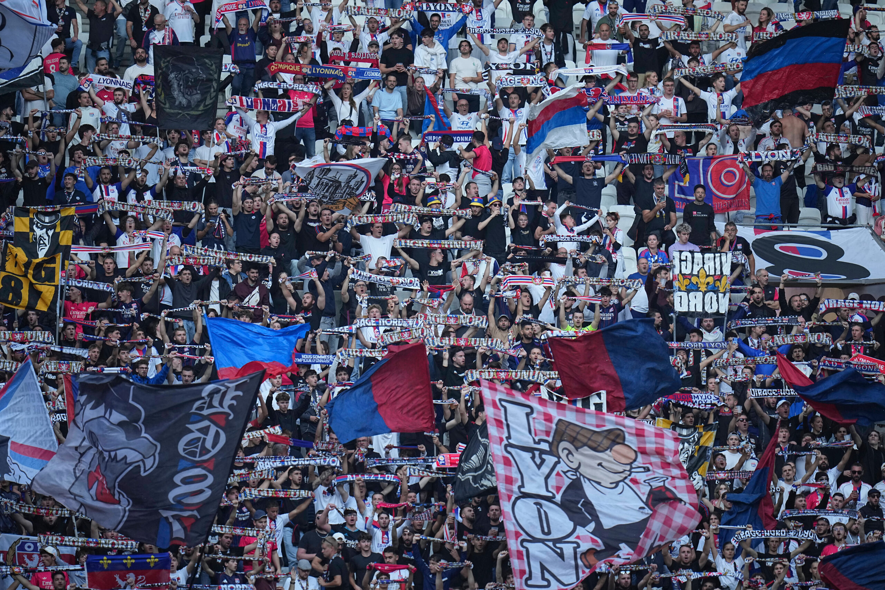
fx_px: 9833
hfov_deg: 5.2
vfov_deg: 3.4
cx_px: 442
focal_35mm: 400
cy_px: 295
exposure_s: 1/400
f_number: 2.8
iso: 1600
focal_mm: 400
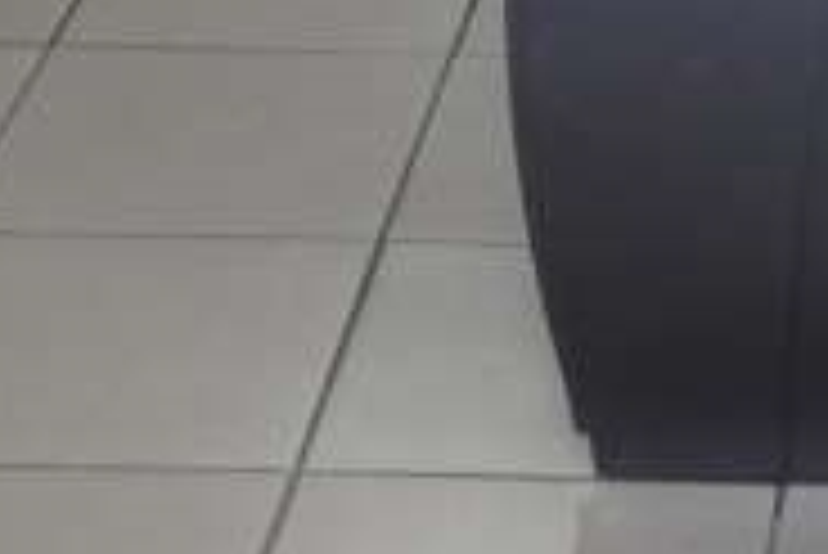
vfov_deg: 6.7
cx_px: 1228
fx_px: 4534
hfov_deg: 10.1
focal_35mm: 197
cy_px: -633
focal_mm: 22
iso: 2000
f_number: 4
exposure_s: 1/160
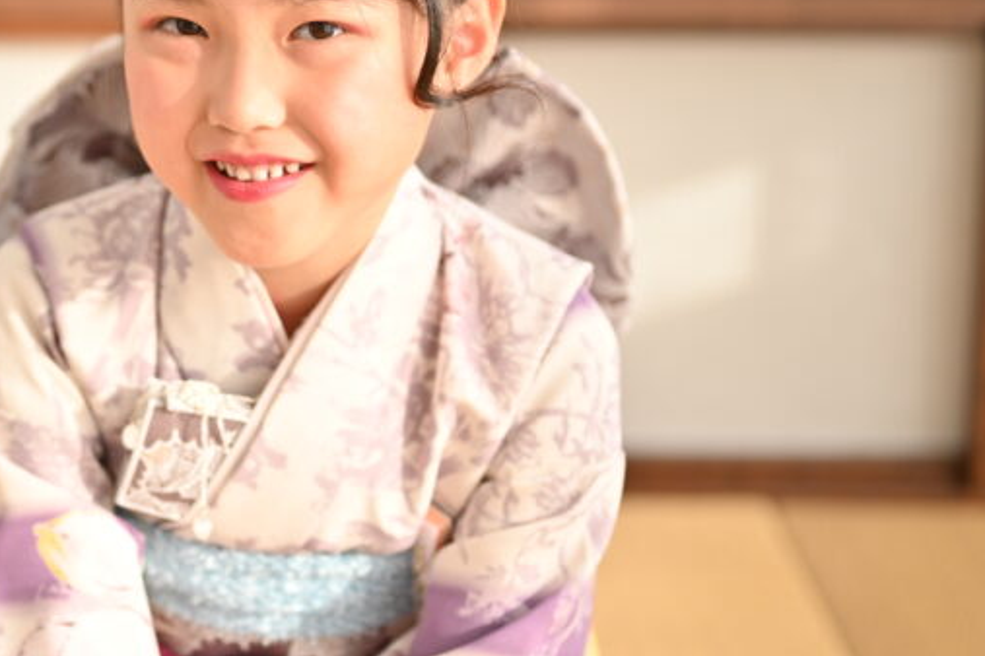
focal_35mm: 101
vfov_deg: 13.6
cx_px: 132
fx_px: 2763
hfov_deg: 19.9
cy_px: 312
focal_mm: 50
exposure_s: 1/320
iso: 160
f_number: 2
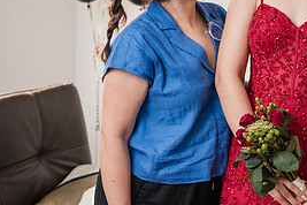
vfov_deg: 13.3
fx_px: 870
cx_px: 313
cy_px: 22
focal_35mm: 102
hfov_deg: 19.4
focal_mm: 47
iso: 1000
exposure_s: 1/250
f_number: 3.2
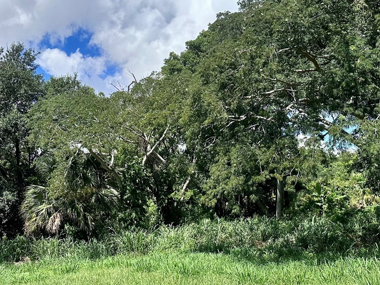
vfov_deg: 32.2
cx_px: 171
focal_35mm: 45
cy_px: 139
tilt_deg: +9.8
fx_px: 494
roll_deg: +3.4
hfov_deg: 42.0
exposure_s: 1/5000
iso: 80
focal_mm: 6.86
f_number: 1.78
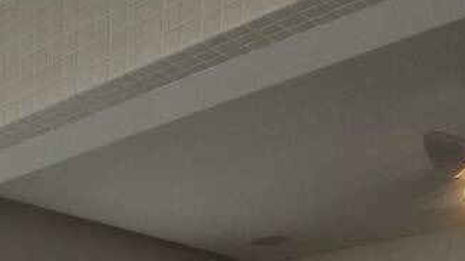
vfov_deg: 14.5
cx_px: -93
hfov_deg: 28.9
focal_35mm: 63
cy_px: 576
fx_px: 777
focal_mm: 1.74
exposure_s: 1/540
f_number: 2.2
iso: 50
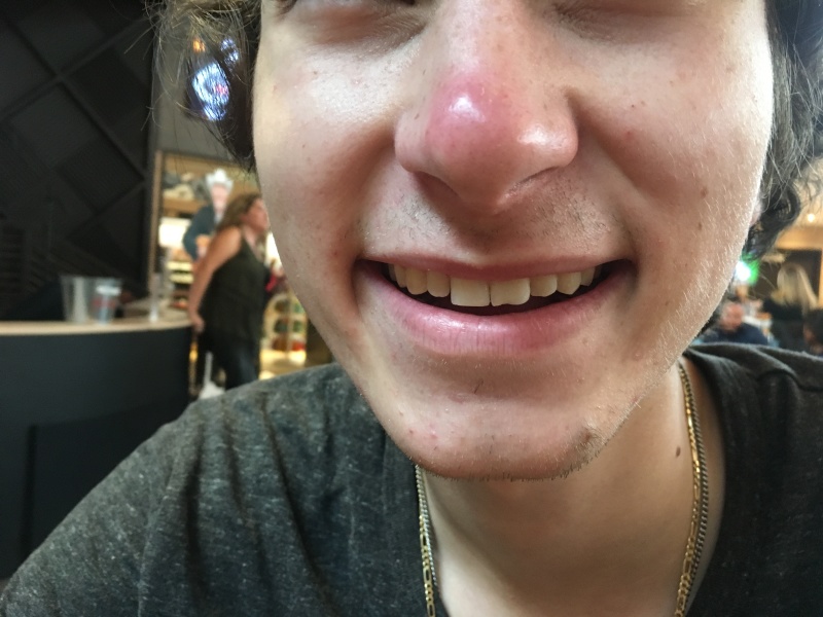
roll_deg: -2.8
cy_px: 308
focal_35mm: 29
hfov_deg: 61.7
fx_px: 689
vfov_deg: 48.2
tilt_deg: -1.3
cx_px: 412
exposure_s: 1/30
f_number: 2.2
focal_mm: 4.15
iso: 160
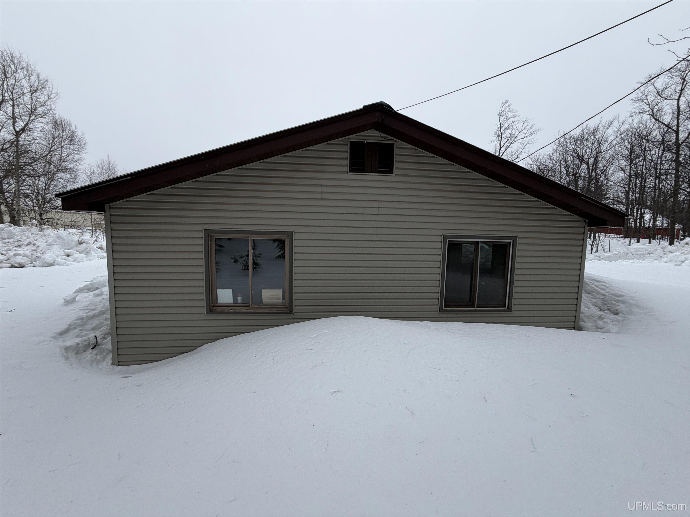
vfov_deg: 85.7
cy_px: 258
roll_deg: -1.4
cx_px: 345
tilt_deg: -5.5
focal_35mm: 14
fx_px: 279
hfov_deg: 102.1
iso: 50
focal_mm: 2.22
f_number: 2.2
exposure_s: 1/502
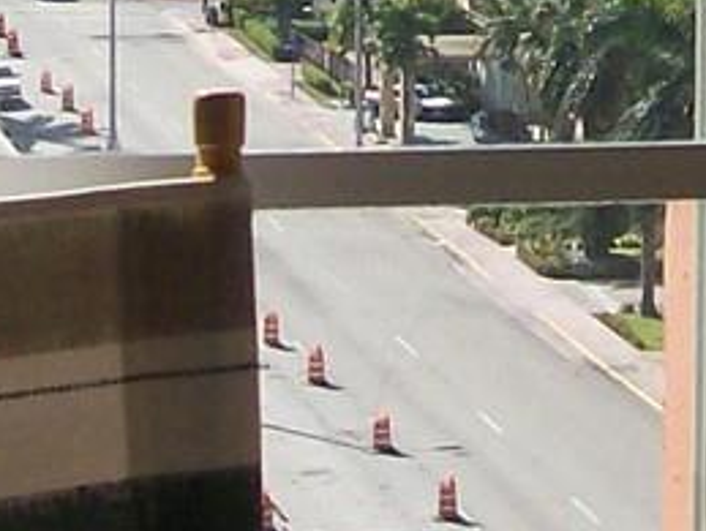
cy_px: -8
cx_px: 641
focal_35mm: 222
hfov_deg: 8.9
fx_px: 4534
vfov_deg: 6.7
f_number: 2.7
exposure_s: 1/804
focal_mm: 6
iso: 80
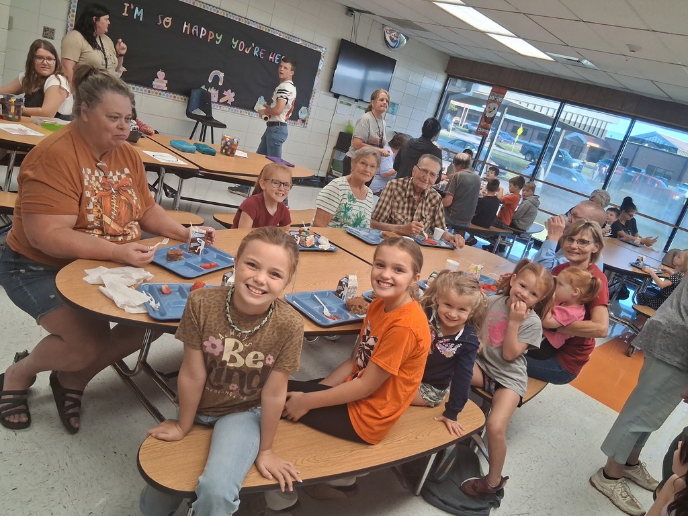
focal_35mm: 26
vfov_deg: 53.1
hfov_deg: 67.3
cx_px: 344
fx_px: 517
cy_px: 258
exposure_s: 1/120
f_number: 1.8
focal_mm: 3.98
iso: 400
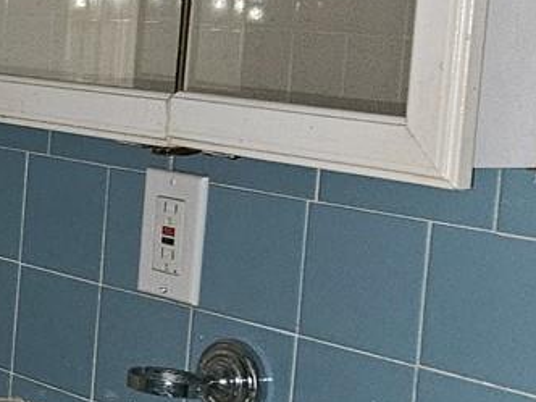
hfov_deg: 14.9
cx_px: -496
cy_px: 124
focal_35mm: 111
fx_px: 1719
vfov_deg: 13.3
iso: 125
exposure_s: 1/24
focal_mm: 5.4
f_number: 1.8
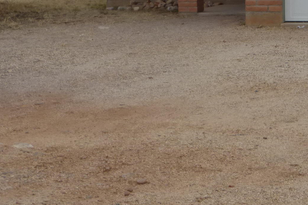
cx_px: 332
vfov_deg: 9.1
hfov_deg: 13.5
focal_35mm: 149
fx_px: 1275
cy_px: -21
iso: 100
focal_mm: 10.3
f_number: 4.7
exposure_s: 1/250
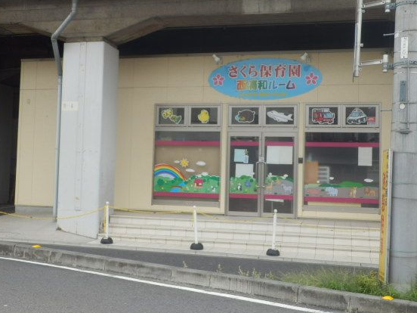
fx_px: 614
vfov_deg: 28.5
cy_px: 135
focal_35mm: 51
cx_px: 200
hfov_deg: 37.5
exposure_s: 1/250
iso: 80
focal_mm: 7.9
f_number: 4.2
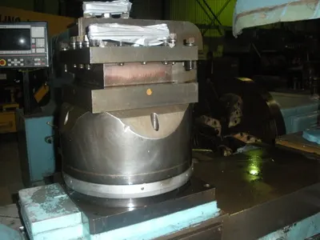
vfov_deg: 39.7
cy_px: 120
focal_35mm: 36
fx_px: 333
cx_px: 160
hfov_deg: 51.4
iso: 451
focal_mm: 6.3
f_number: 3.5
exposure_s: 1/60
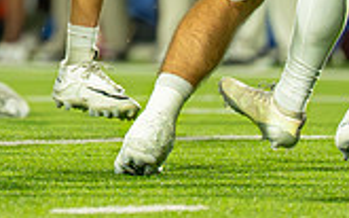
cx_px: -137
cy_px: -239
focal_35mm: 1155
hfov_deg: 1.8
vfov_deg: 1.1
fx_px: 10982
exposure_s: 1/1600
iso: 3200
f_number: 2.8
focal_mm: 200
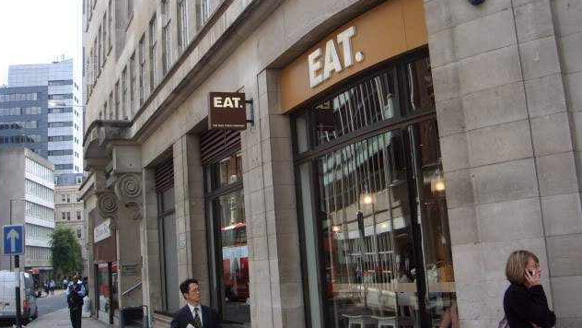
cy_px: 114
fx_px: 664
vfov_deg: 27.6
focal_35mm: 43
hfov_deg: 47.3
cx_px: 289
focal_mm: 8
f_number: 4.8
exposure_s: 1/125
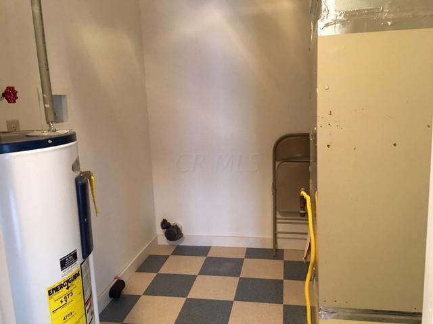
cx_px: 216
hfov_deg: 61.7
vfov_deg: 48.2
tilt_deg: -10.2
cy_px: 162
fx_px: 363
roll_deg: +1.4
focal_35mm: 29
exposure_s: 1/8
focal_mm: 4.15
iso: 80
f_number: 2.2
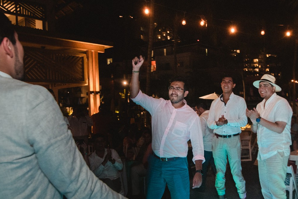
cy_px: 108
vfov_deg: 35.9
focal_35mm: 37
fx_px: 306
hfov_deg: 51.5
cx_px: 180
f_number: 3.2
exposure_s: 1/100
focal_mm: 18
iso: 2000
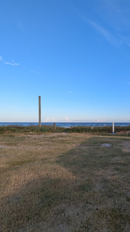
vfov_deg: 83.8
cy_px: 117
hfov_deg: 48.7
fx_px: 129
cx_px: 113
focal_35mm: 21
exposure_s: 1/668
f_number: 2.2
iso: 51
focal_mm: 1.83
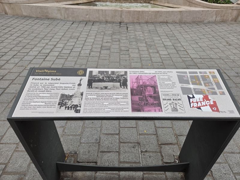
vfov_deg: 58.9
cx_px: 120
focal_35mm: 23
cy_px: 90
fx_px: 159
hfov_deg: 73.9
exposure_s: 1/1154
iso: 80
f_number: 1.8
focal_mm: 5.4
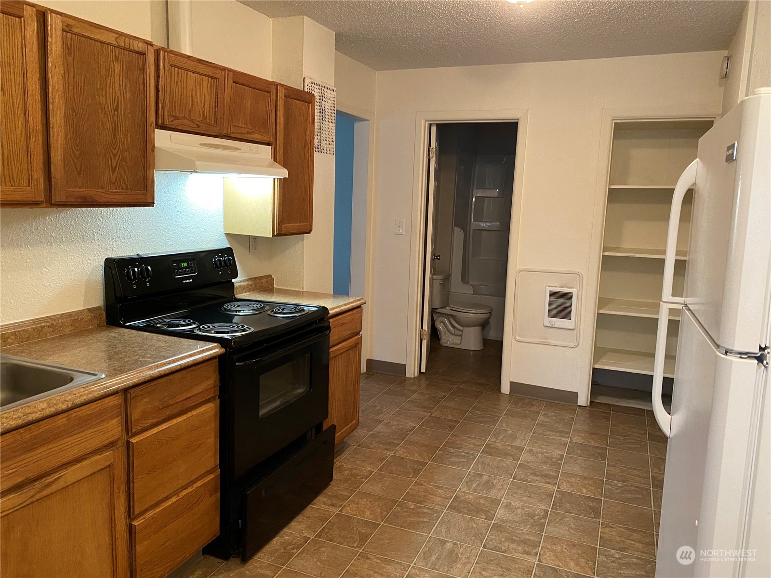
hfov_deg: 67.3
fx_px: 579
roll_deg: -2.8
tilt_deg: -8.2
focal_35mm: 26
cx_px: 386
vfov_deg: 53.1
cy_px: 289
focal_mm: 4.25
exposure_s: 1/40
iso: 400
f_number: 1.8
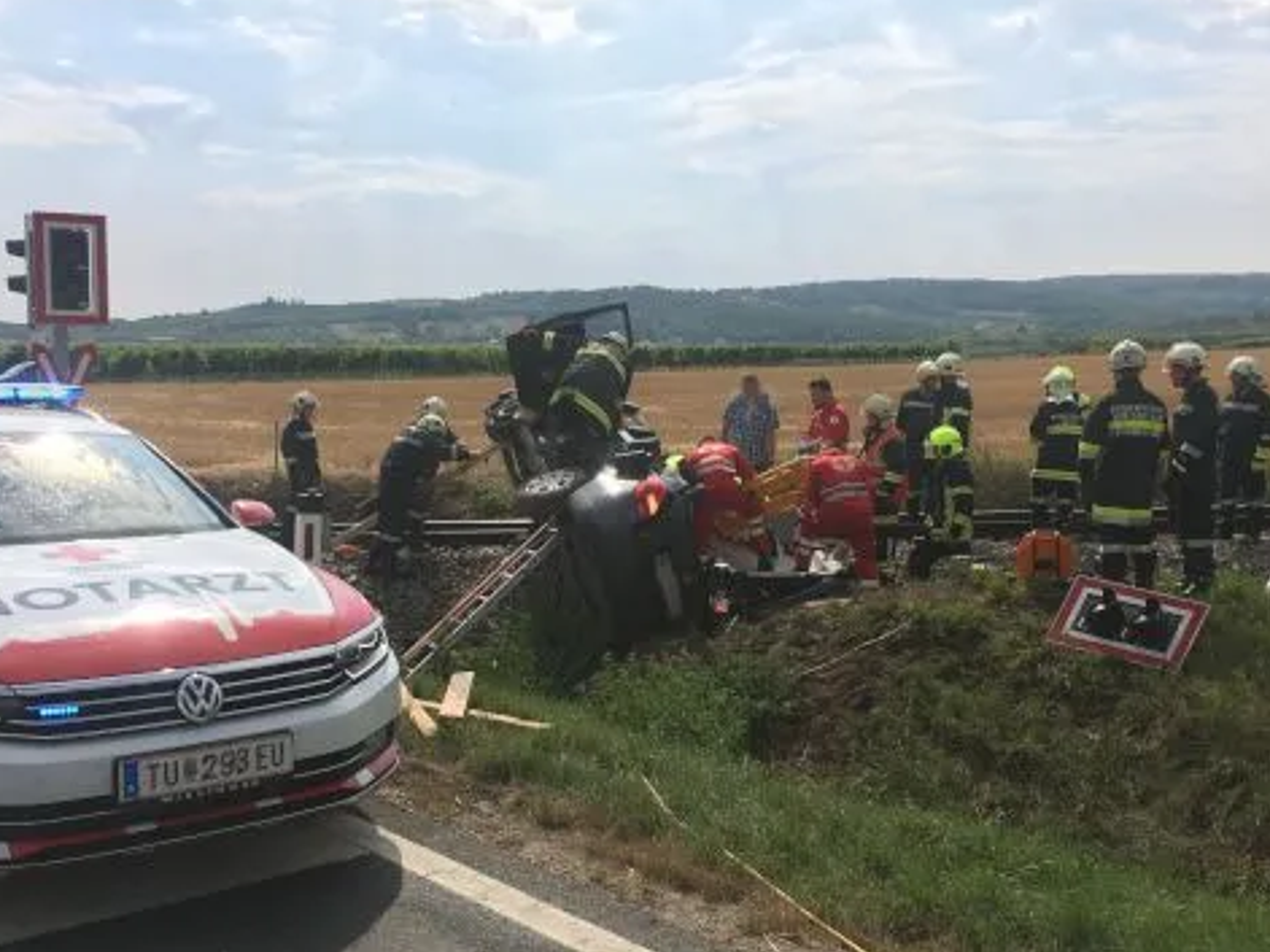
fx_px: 1467
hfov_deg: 46.8
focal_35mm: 40
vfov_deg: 35.9
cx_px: 642
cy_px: 511
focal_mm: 4.15
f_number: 2.2
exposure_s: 1/1374
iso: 25
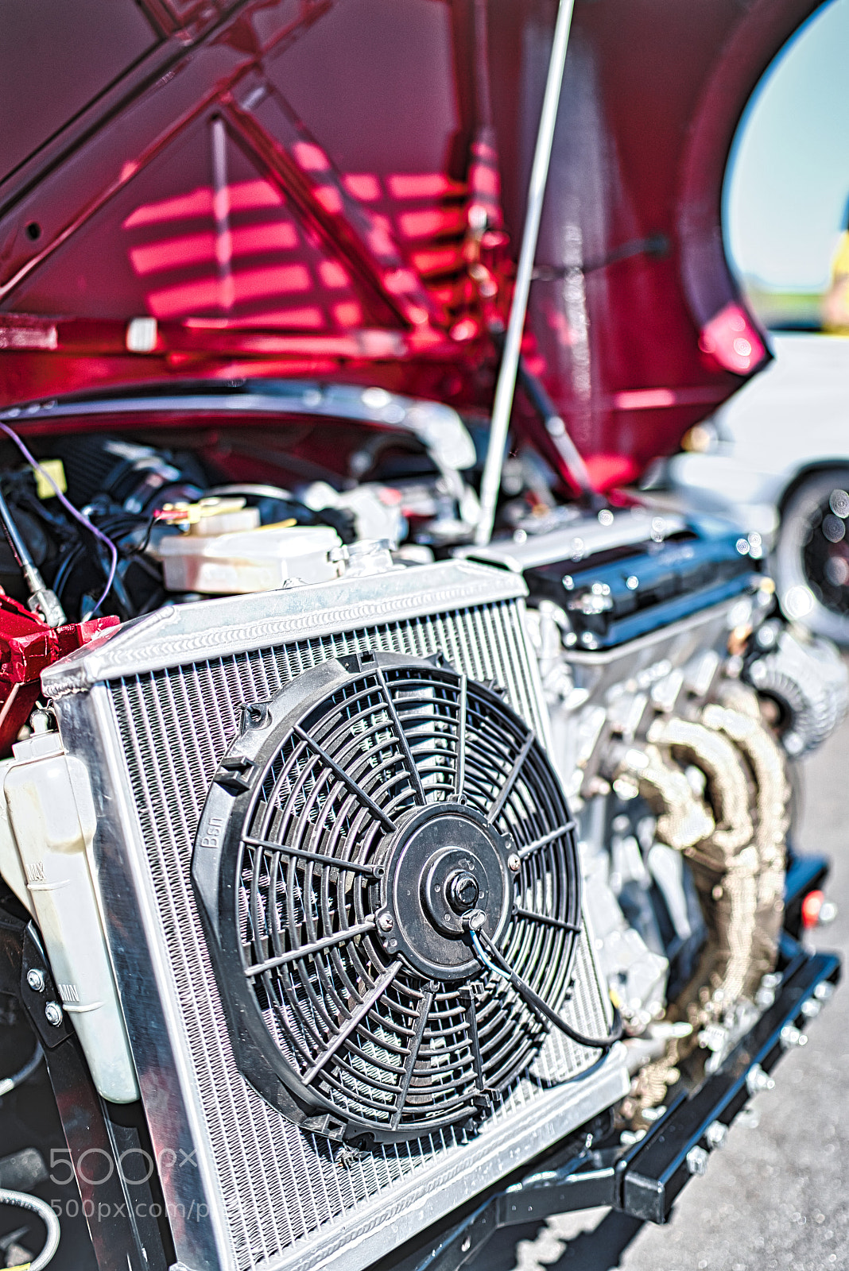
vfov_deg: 54.4
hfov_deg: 37.9
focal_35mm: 35
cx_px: 424
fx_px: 1237
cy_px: 636
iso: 100
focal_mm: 35
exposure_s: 1/1600
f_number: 1.4
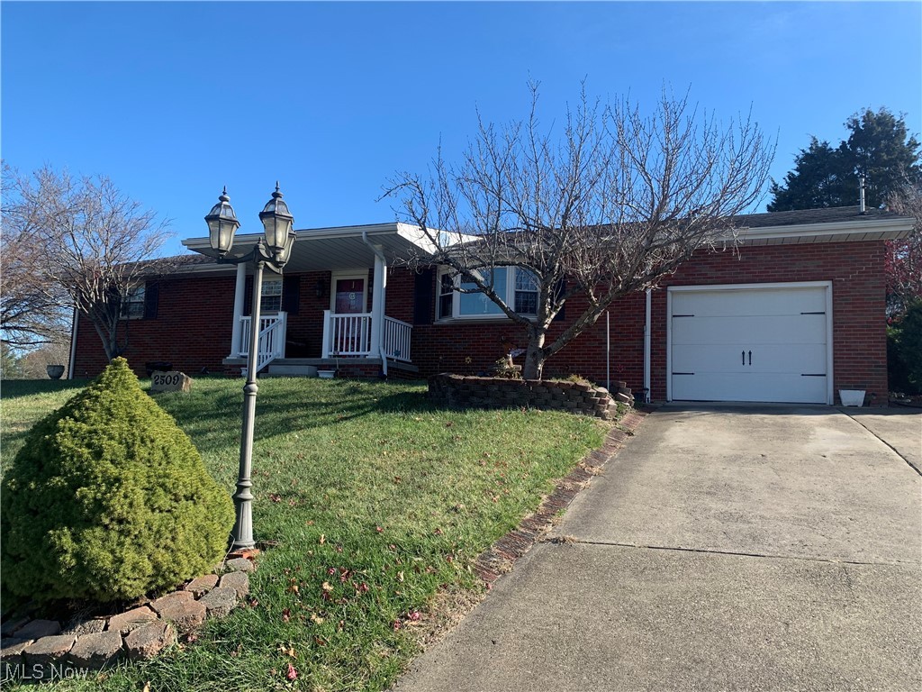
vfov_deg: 53.1
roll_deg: -1.7
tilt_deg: +6.2
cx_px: 461
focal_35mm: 26
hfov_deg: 67.3
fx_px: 693
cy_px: 346
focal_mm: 4.25
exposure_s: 1/1136
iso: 25
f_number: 1.8
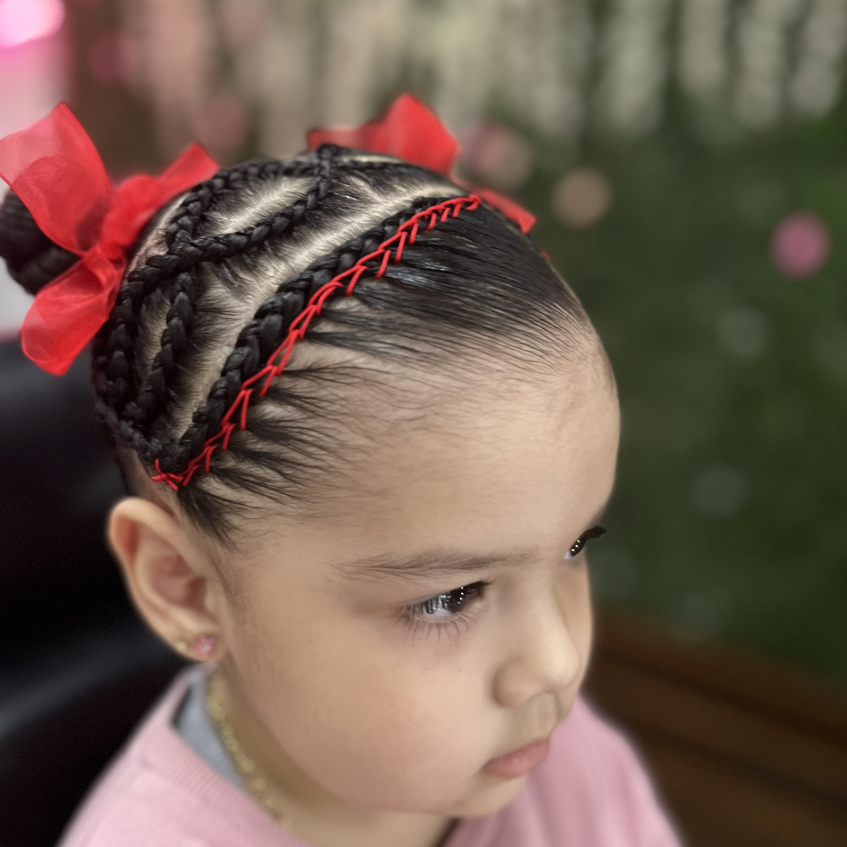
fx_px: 858
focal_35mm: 31
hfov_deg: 52.5
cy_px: 429
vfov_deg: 52.5
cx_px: 423
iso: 250
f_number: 1.6
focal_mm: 5.1
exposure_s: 1/60
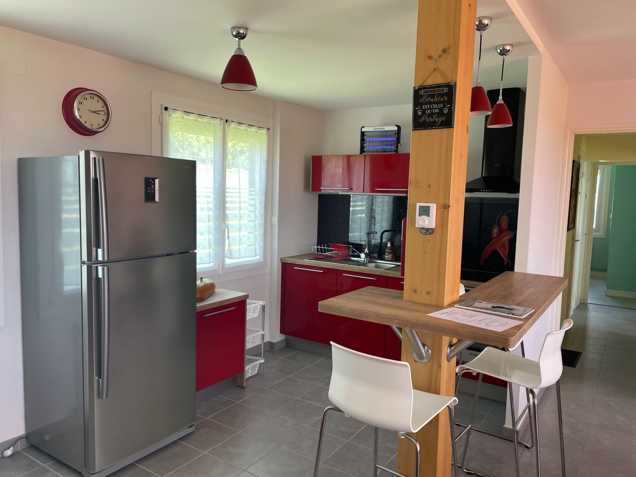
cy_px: 238
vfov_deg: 53.1
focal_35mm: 26
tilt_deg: -4.4
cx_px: 318
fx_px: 478
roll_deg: -1.4
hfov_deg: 67.3
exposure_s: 1/121
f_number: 1.6
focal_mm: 4.2
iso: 100
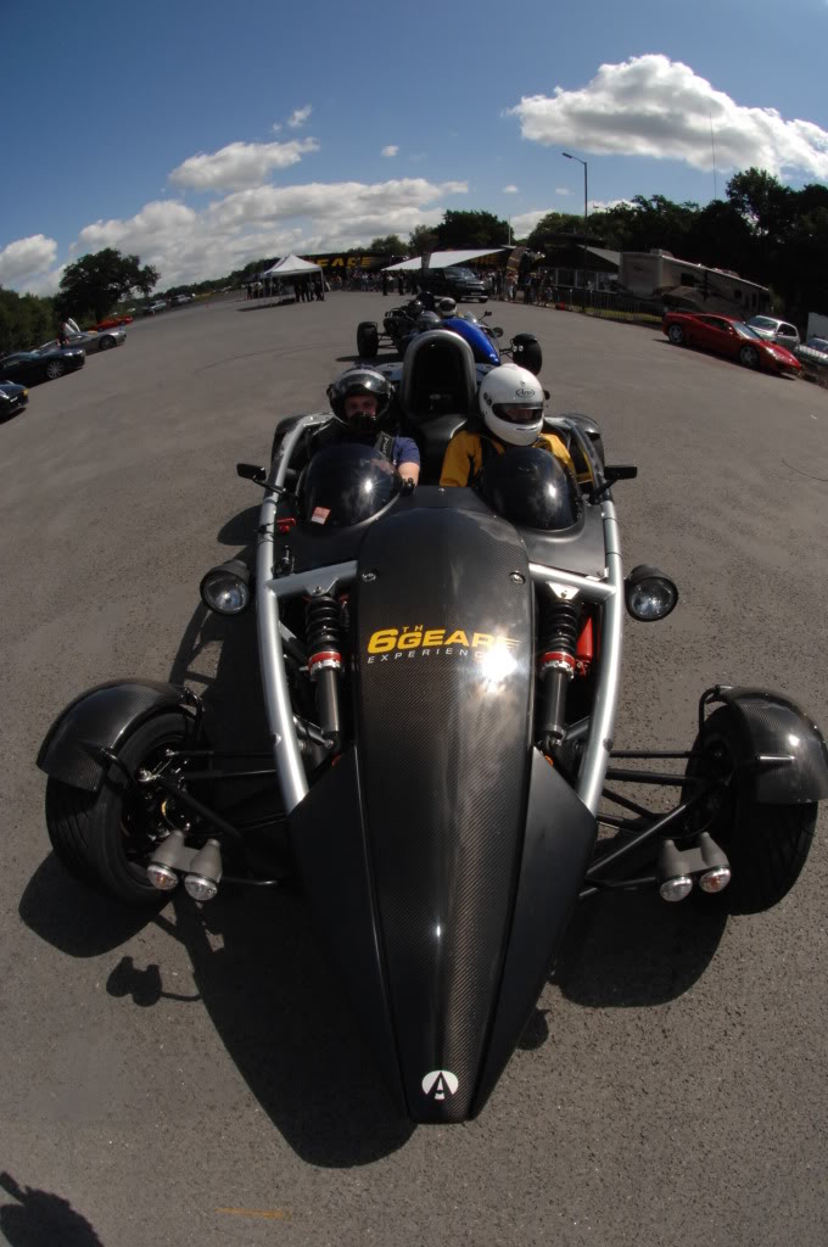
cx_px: 414
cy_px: 624
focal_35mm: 16
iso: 500
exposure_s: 1/250
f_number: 22
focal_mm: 10.5
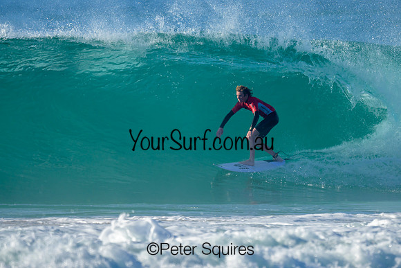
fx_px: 12244
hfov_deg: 1.9
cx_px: 214
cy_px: 103
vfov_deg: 1.3
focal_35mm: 1099
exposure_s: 1/2000
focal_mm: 800
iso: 360
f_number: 6.3
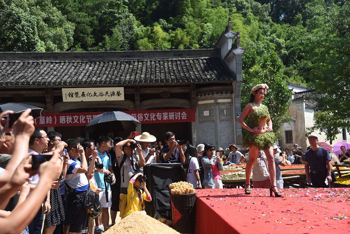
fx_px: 447
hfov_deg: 42.7
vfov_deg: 29.3
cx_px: 175
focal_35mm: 46
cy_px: 117
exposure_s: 1/640
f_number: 4
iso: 100
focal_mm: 46
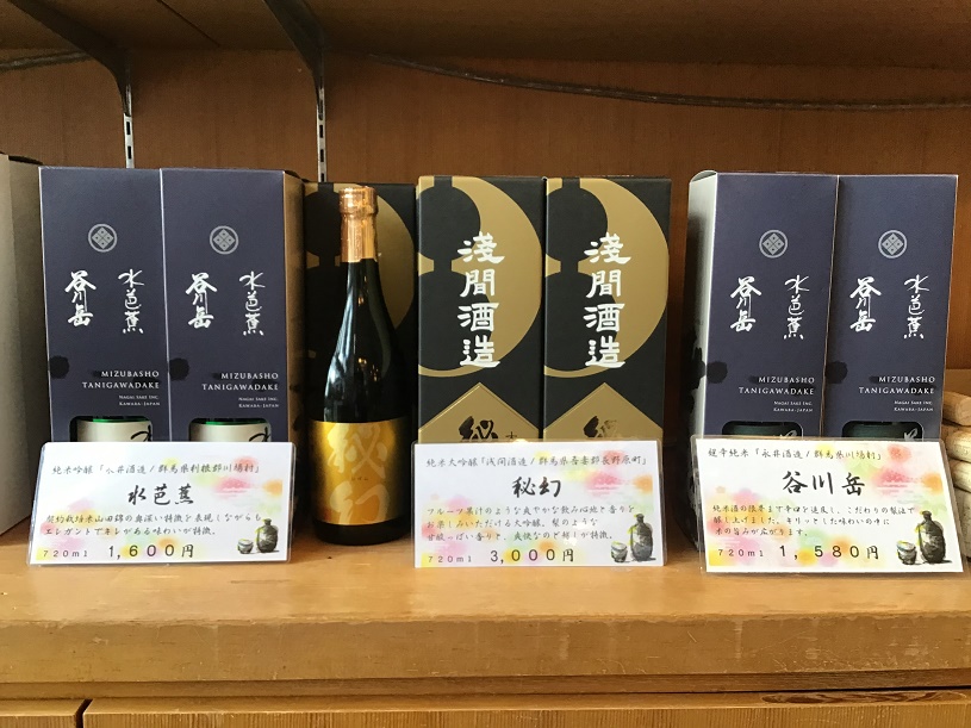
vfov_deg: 45.4
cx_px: 486
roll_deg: -1.2
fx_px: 869
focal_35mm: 31
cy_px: 364
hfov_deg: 58.4
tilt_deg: -8.4
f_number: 2.4
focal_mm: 3.3
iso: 50
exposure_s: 1/33
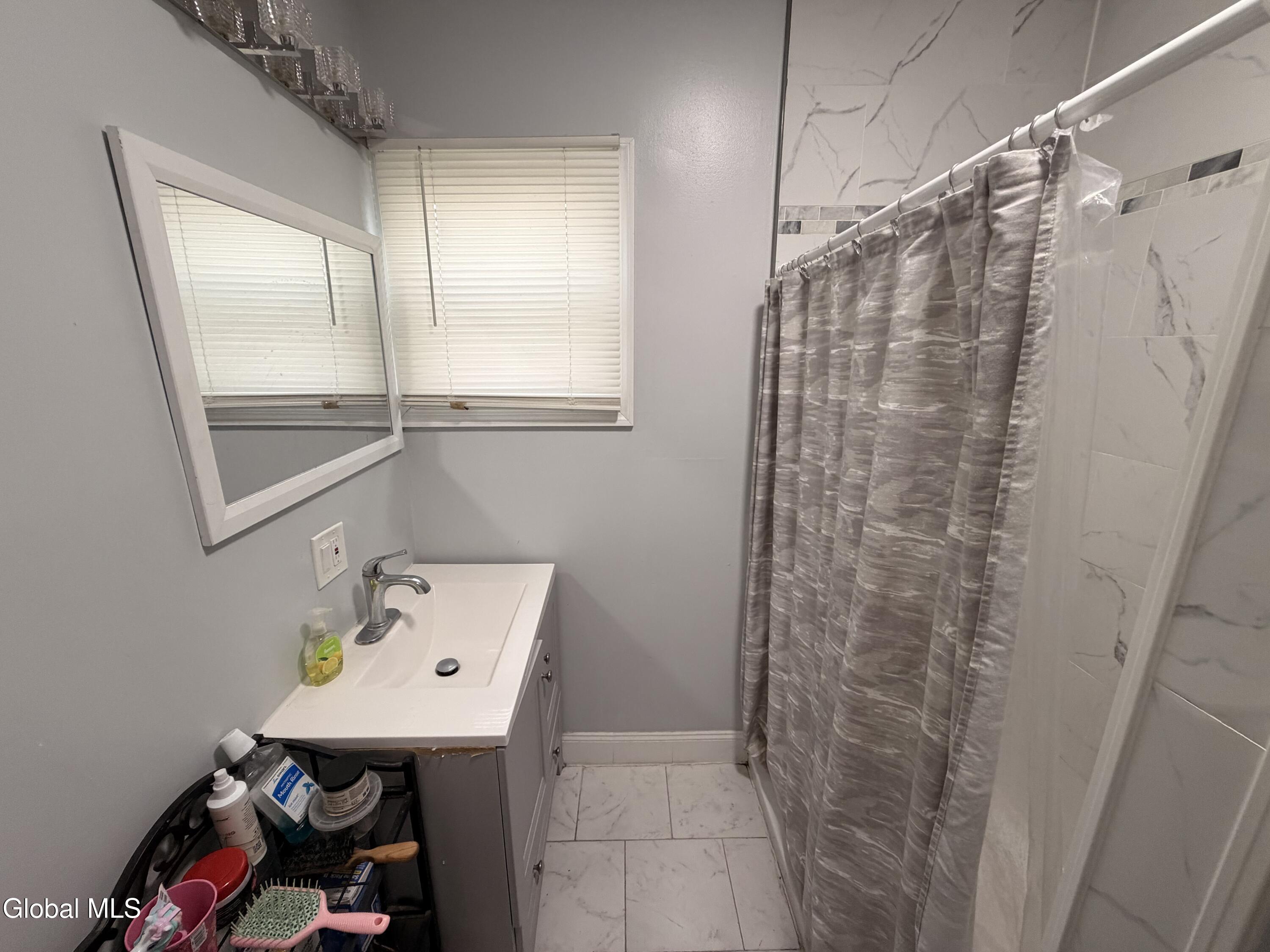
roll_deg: +0.0
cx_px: 635
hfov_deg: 102.1
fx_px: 514
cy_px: 476
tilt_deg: -14.6
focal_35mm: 14
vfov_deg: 85.7
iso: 250
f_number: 2.2
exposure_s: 1/120
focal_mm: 2.22
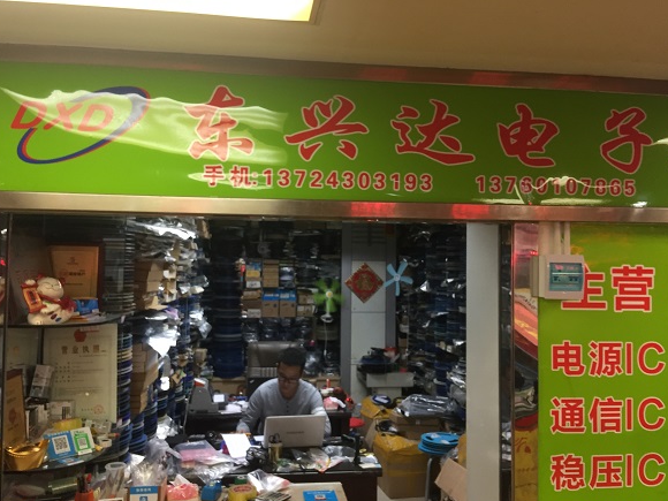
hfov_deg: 60.0
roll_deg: -2.4
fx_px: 579
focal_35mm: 30
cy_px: 257
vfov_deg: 46.8
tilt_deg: +2.6
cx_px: 328
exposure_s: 1/33
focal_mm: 4.15
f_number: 2.2
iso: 125
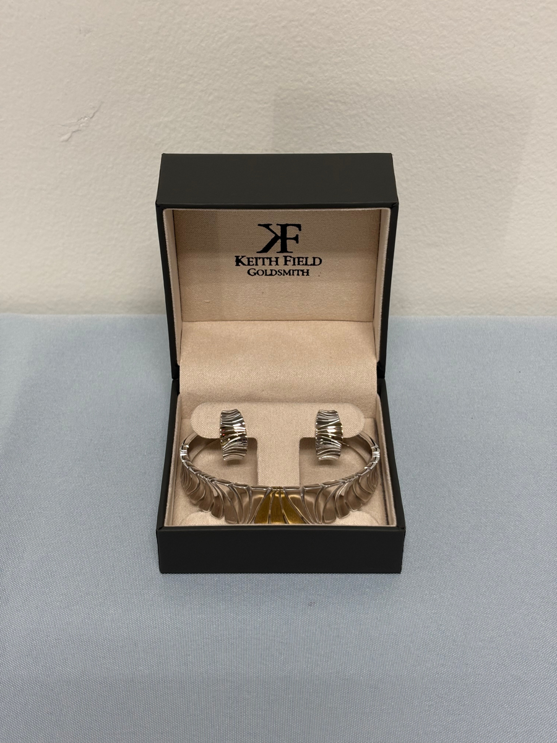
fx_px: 1116
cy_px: 372
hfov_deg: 28.0
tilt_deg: -36.5
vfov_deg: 36.8
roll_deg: -1.3
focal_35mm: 52
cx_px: 278
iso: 100
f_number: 1.6
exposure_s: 1/60
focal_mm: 5.96
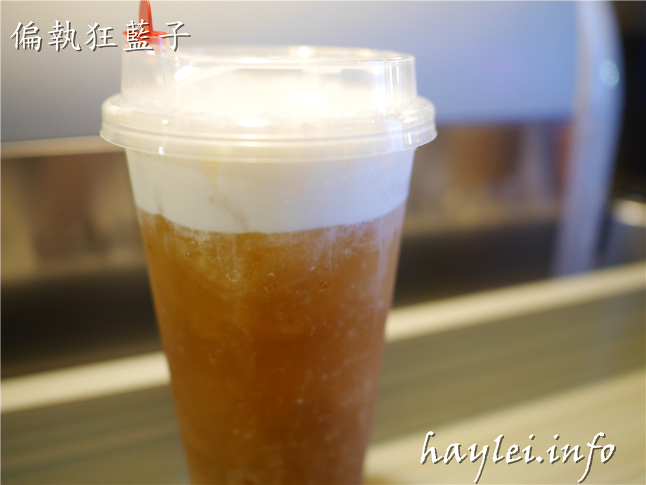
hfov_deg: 60.0
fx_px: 560
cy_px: 242
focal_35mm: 30
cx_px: 323
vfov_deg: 46.8
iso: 500
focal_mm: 15
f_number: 1.7
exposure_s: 1/60
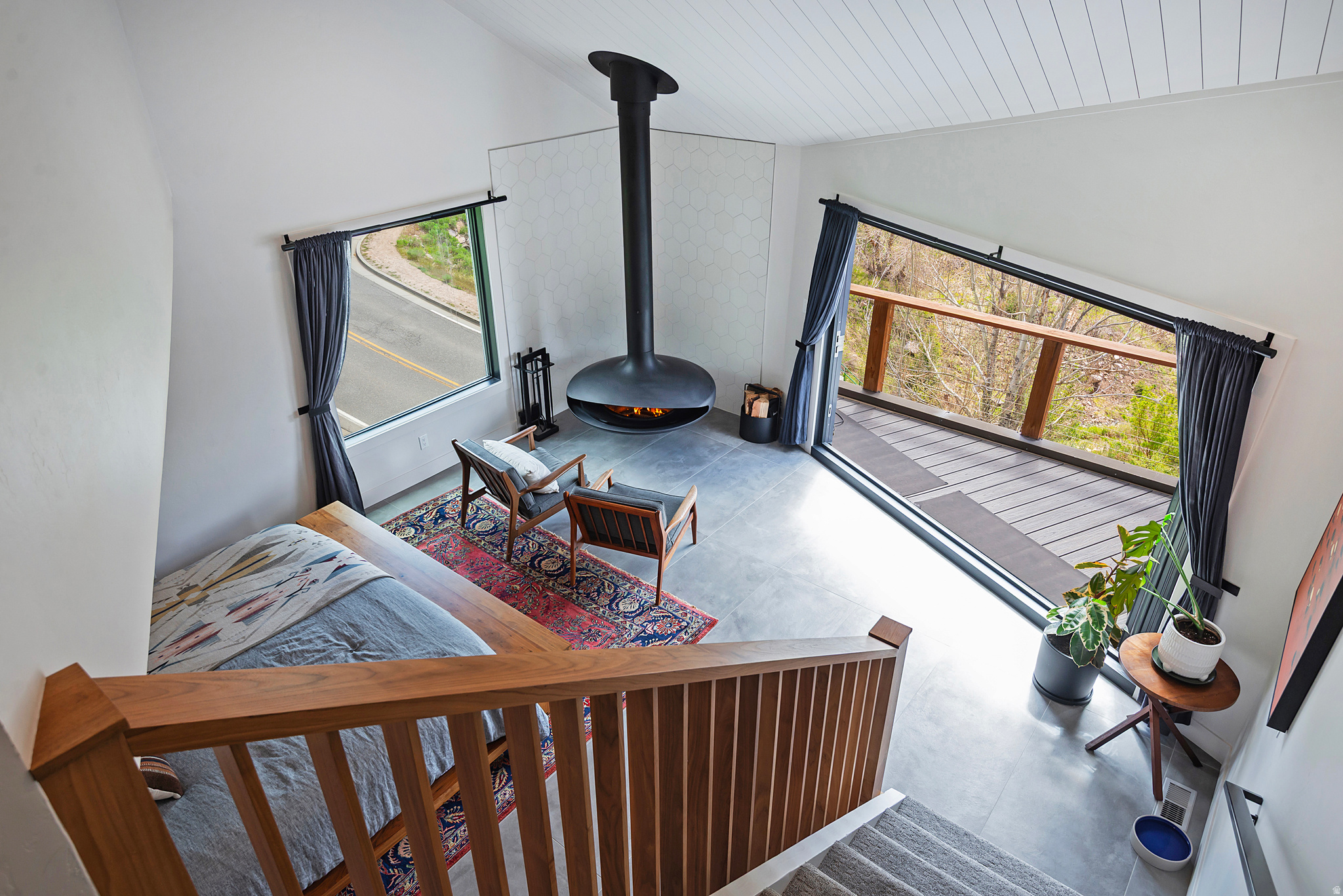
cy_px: 448
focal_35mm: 22
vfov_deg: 57.3
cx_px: 672
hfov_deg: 78.6
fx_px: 821
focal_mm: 22
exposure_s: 1/40
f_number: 7.1
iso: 320
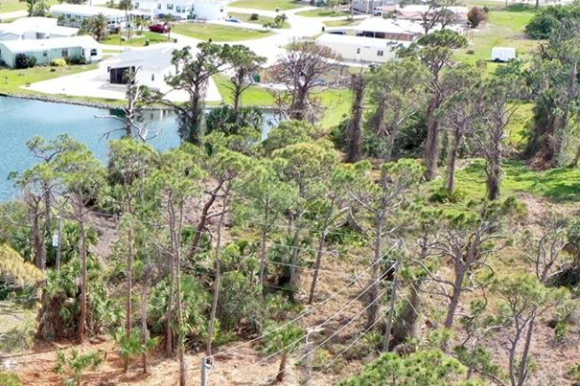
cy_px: 386
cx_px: 68
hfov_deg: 26.5
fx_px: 1192
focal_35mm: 74
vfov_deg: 18.0
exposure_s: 1/200
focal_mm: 10.26
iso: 100
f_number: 5
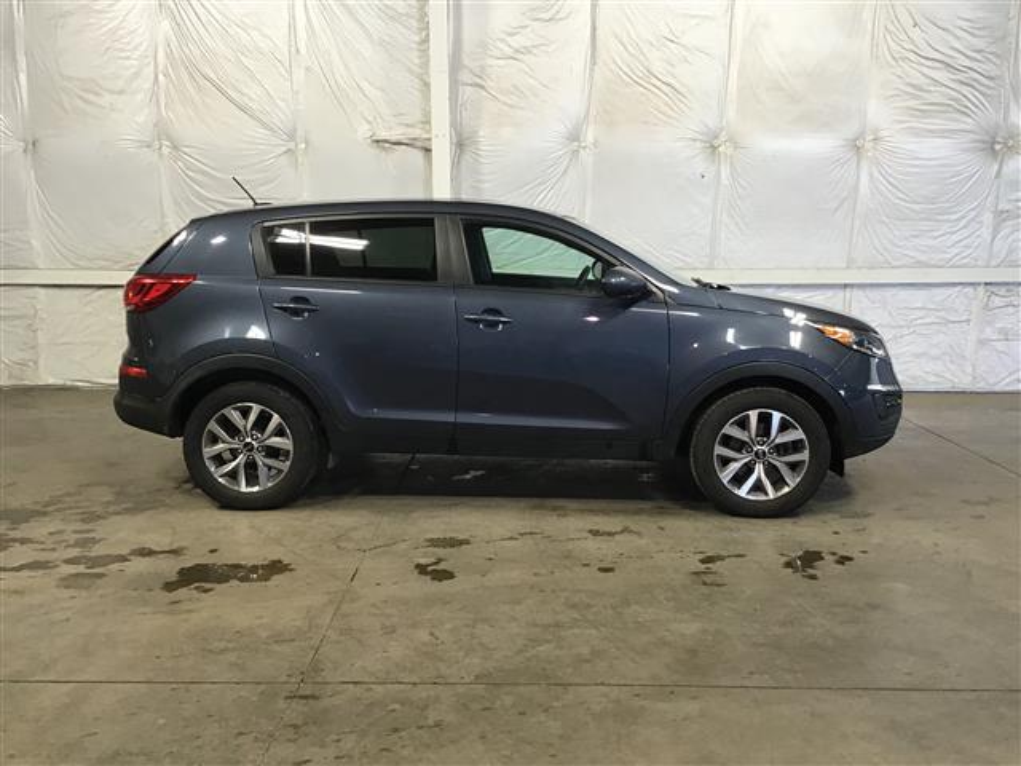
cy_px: 383
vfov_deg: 45.4
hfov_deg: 58.4
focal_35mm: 31
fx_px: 914
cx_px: 510
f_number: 2.4
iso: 64
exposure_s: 1/30
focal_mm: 3.3
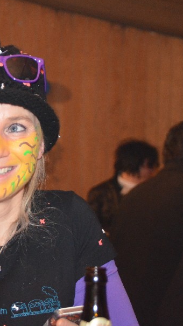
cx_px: -10
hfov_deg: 8.7
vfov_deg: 15.6
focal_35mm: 138
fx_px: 1191
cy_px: 172
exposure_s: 1/60
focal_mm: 52
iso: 3200
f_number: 4.8
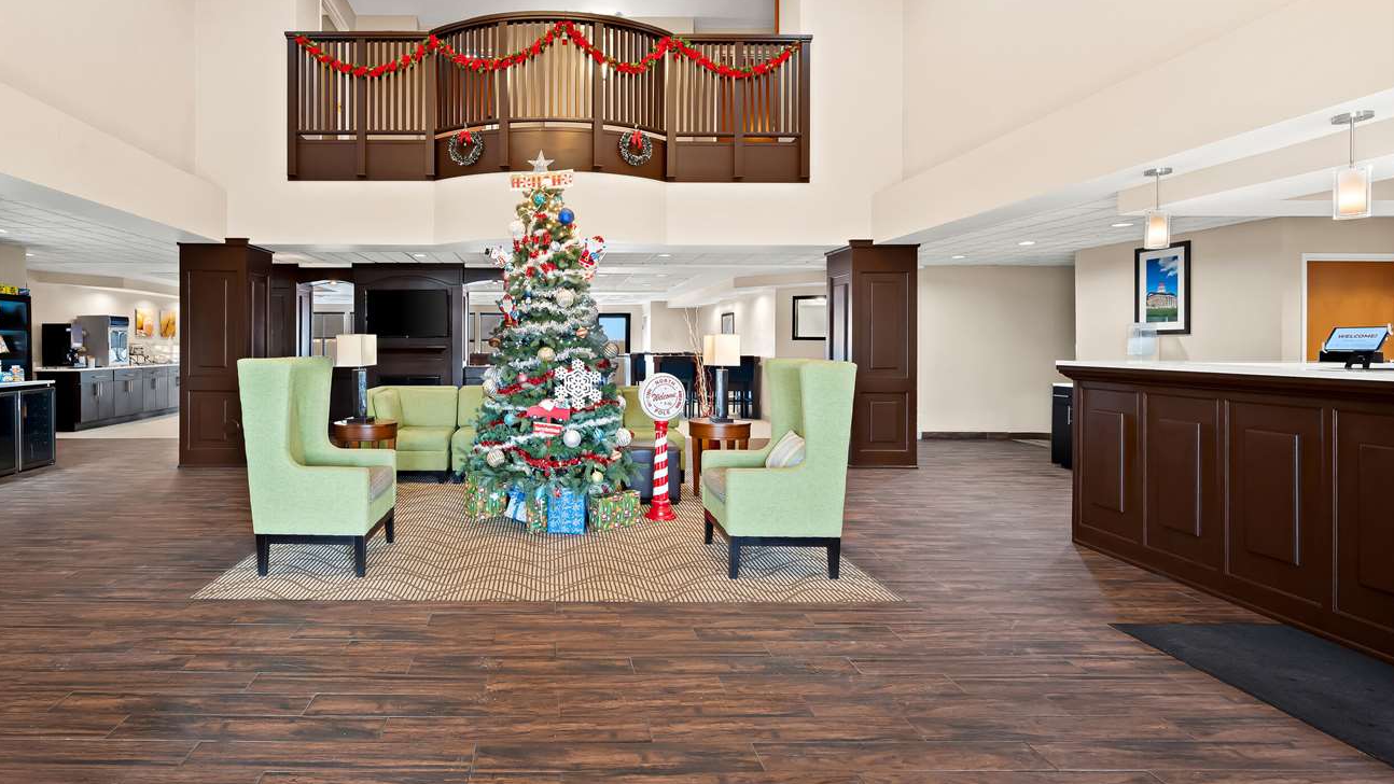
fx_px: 628
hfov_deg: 95.3
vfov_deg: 63.9
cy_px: 377
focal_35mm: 17
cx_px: 597
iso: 400
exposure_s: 1/1.25
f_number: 8
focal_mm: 14
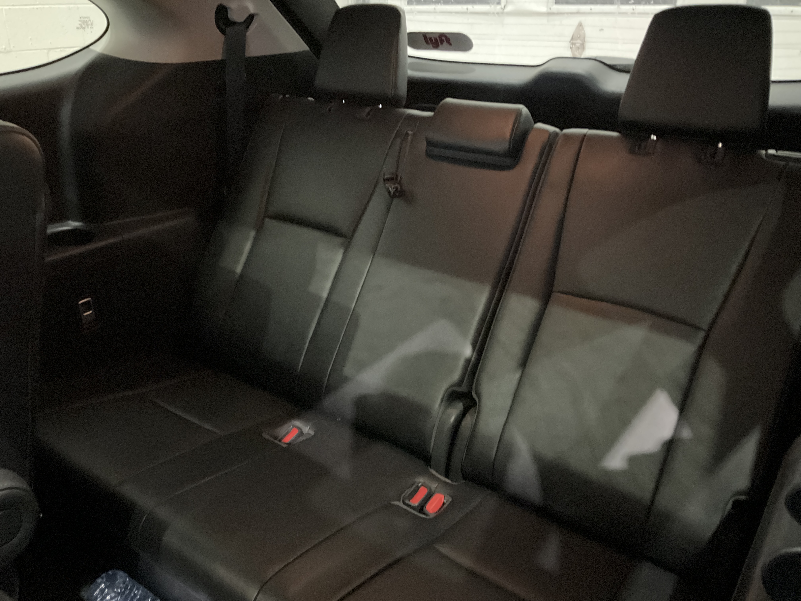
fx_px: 671
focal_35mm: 29
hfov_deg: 61.7
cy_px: 300
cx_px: 400
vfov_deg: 48.2
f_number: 1.8
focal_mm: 3
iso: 1250
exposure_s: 1/15
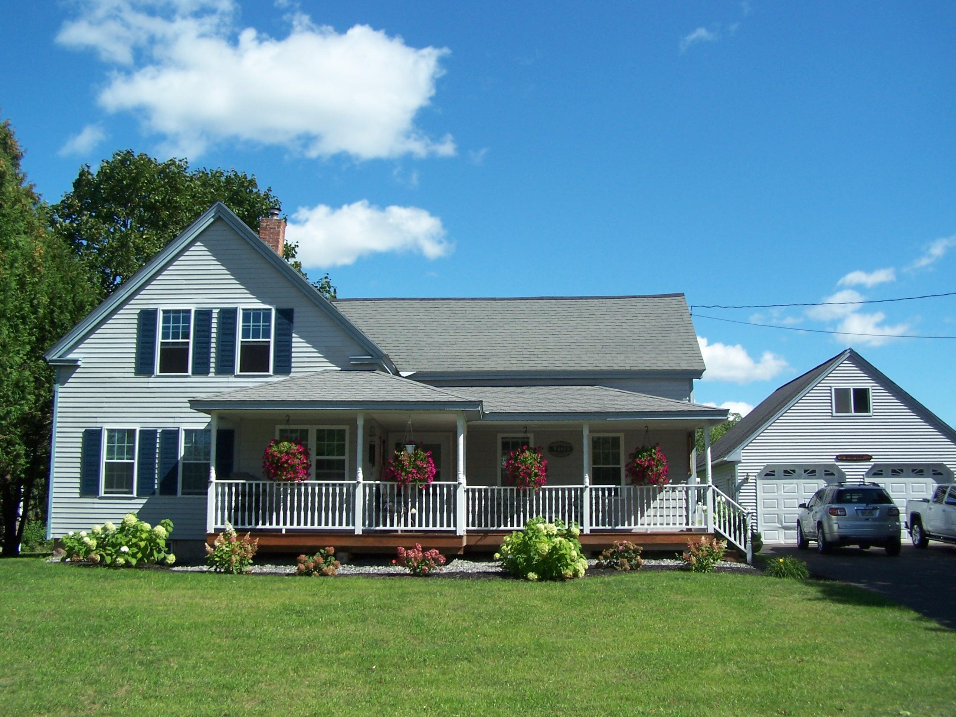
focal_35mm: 38
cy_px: 358
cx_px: 478
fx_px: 1049
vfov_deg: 37.7
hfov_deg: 49.0
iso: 80
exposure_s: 1/750
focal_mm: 6.3
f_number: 4
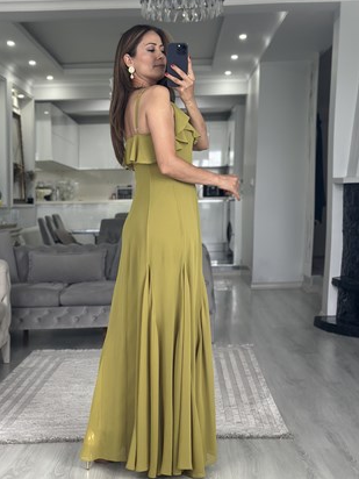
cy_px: 253
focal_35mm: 59
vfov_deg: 32.7
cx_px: 144
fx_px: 816
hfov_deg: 24.8
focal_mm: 6.86
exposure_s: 1/60
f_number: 1.78
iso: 160
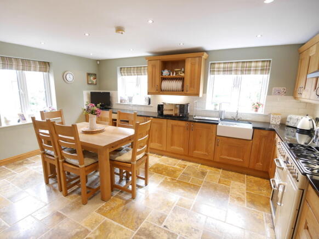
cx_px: 160
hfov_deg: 87.7
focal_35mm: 18
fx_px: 166
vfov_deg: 71.6
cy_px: 120
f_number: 4
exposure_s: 1/60
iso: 800
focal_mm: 9
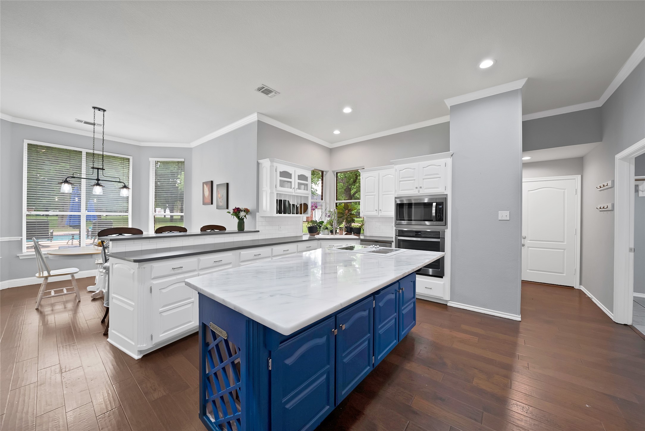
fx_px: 215
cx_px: 322
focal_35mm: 12
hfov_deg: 112.6
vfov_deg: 90.1
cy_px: 216
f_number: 4
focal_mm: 12
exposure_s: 1/15
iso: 640
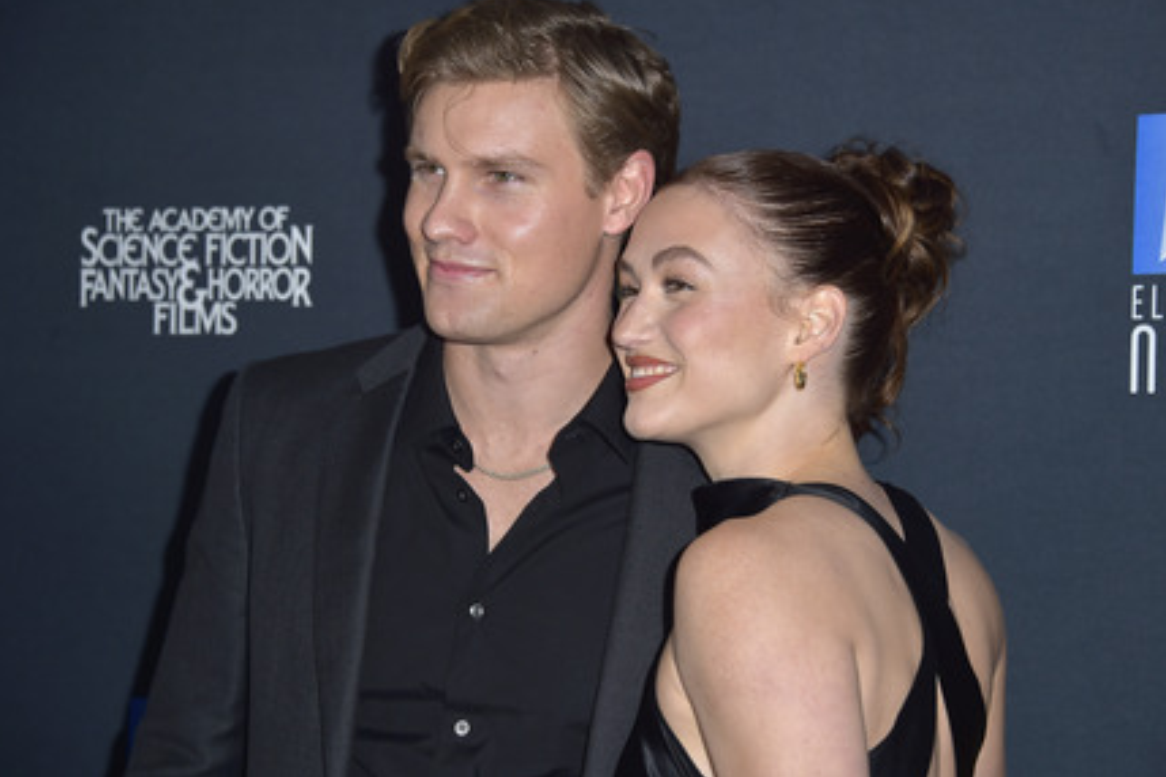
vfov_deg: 13.0
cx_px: 606
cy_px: 372
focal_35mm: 105
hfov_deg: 19.5
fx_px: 3401
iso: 250
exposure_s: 1/250
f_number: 6.3
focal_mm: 100
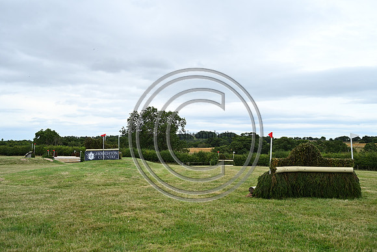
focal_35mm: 31
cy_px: 126
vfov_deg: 42.3
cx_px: 188
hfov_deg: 60.3
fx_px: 325
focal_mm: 31
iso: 720
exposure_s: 1/800
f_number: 5
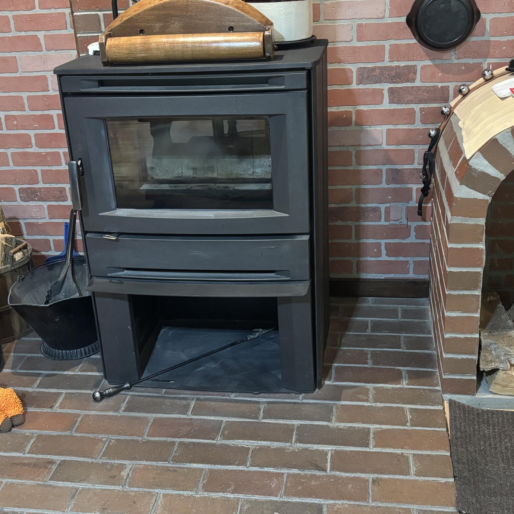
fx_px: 722
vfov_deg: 39.2
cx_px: 248
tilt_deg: -22.5
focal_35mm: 43
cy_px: 252
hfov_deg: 39.2
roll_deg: +3.8
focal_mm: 5.96
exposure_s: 1/40
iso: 400
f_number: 1.6
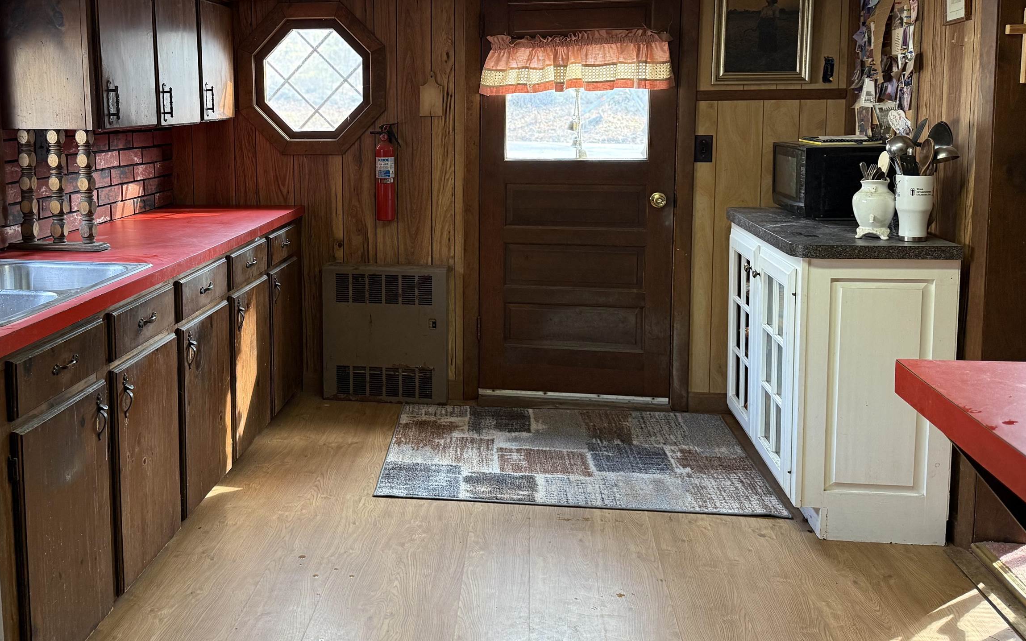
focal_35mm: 34
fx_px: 951
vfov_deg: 36.8
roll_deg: +0.6
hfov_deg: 56.0
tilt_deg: -5.5
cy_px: 207
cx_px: 379
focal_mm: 6.76
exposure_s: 1/60
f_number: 1.78
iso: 250
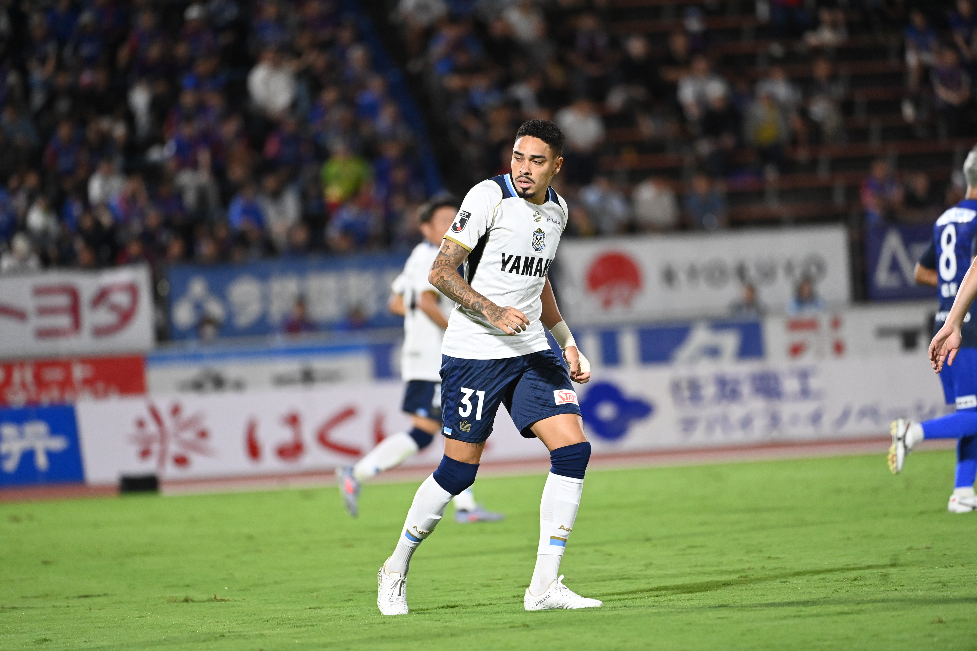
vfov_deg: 3.9
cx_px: 488
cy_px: 326
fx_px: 9498
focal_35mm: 350
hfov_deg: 5.9
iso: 8000
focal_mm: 350
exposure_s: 1/1600
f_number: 4
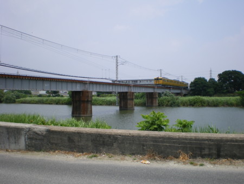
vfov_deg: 37.8
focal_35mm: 38
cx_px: 122
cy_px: 92
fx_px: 268
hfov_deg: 49.0
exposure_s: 1/400
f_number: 4.6
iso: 64
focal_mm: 6.3
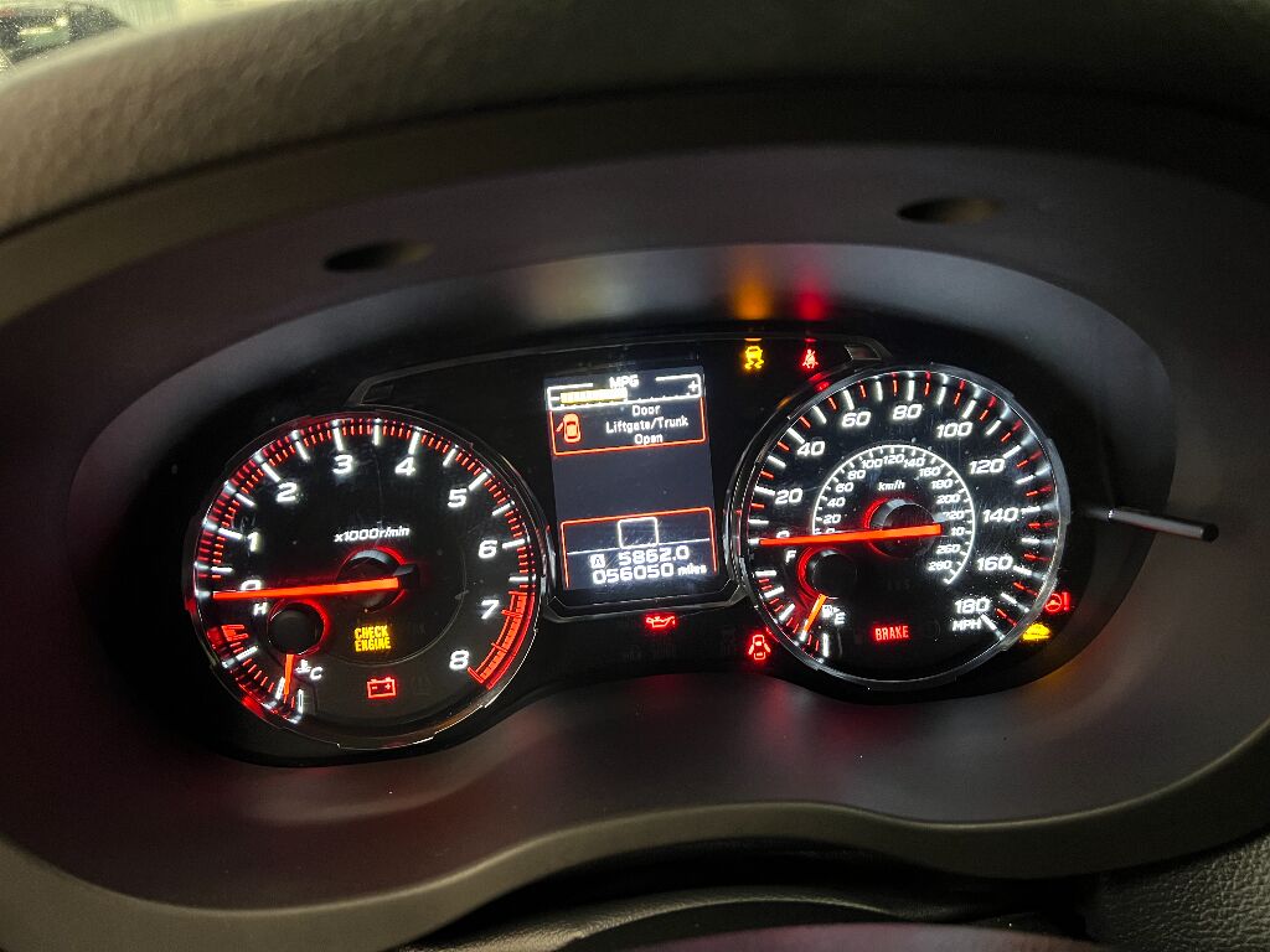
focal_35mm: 26
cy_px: 476
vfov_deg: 53.1
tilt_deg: -24.2
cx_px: 635
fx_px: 954
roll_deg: +3.5
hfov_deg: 67.3
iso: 500
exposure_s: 1/30
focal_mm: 5.7
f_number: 1.5
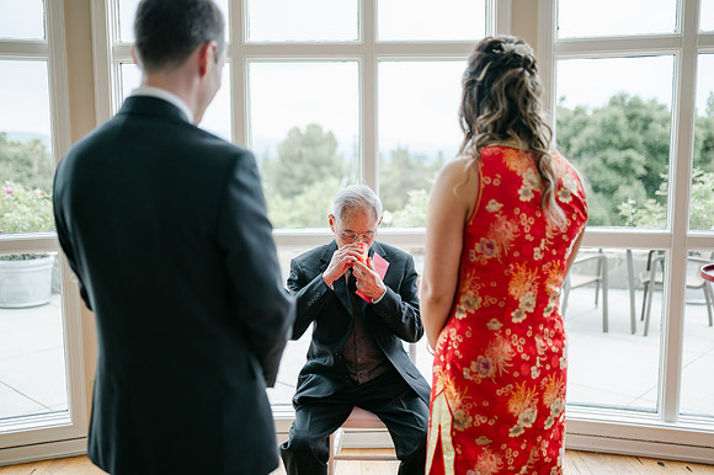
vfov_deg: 36.8
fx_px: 715
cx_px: 357
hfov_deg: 53.1
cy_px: 238
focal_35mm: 36
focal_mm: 35
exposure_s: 1/1000
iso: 100
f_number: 1.4
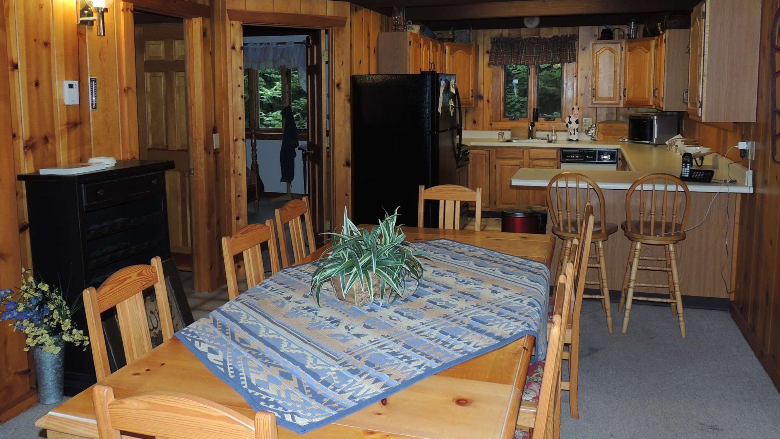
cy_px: 156
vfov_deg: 37.5
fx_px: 641
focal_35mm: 31
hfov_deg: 62.6
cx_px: 394
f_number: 3.1
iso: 200
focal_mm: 4.9
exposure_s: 1/30
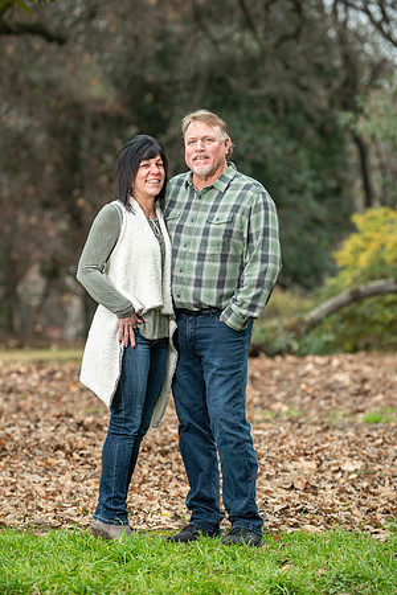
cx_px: 198
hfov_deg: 8.1
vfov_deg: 12.1
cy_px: 298
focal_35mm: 170
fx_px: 2812
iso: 200
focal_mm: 170
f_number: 4
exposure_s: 1/125
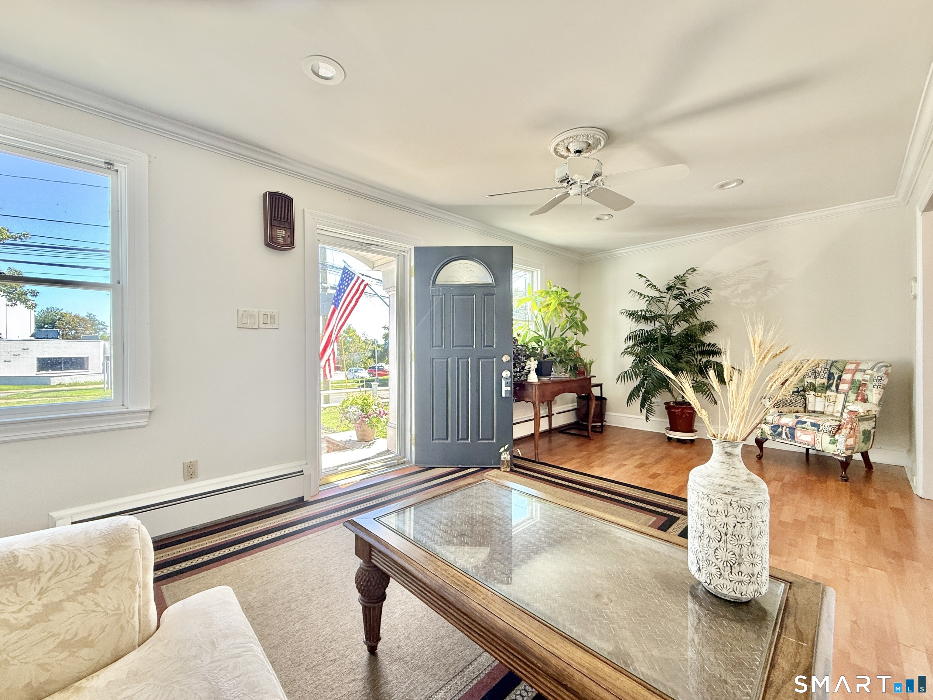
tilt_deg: +0.7
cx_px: 466
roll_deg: -1.1
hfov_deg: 102.1
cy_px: 350
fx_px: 377
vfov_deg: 85.7
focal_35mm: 14
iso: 125
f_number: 2.2
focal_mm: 2.22
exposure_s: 1/99
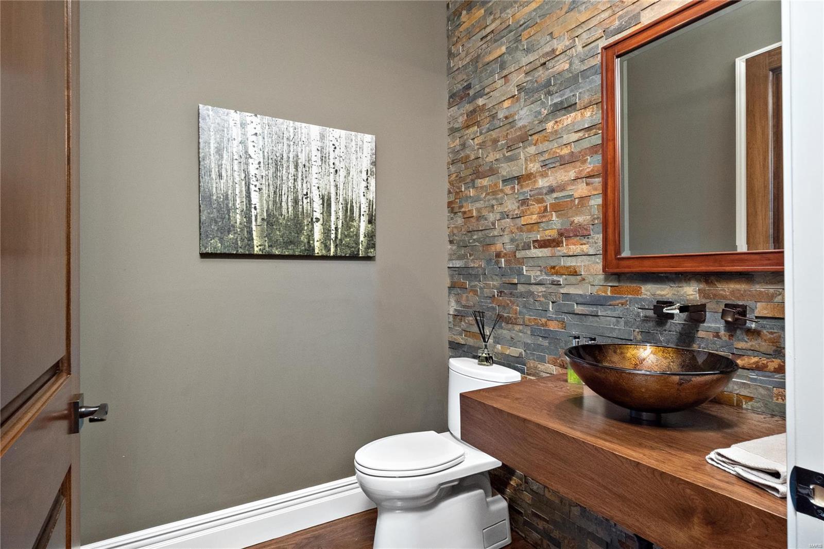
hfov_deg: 90.0
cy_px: 274
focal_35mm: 18
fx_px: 412
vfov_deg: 67.4
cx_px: 412
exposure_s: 1/4
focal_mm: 9
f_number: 5.6
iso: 640
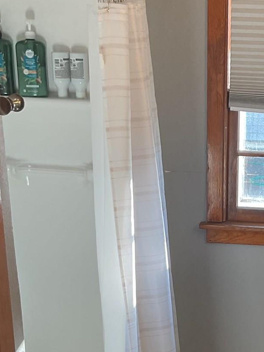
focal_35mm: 82
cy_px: 339
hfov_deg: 17.6
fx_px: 834
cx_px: 258
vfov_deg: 23.0
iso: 40
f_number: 1.8
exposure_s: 1/120
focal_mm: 3
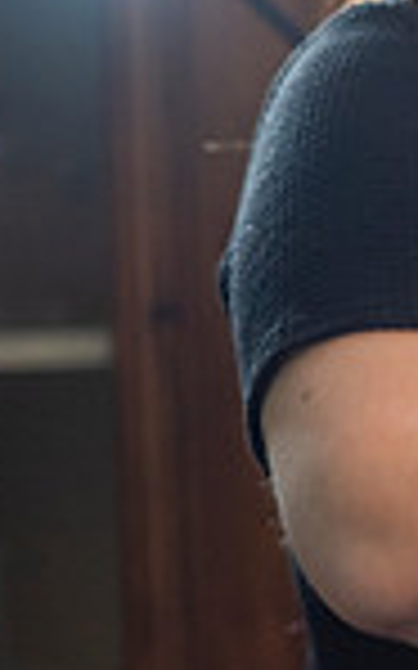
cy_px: 555
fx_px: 6167
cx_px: 1272
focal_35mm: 338
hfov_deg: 3.8
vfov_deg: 6.2
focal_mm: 85
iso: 400
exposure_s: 1/160
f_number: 1.8
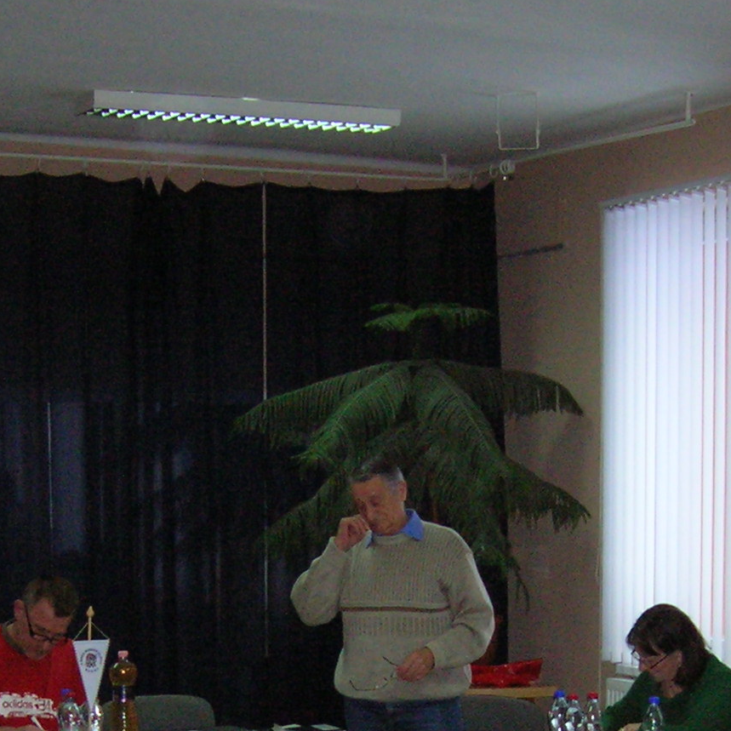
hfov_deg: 21.6
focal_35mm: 80
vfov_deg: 21.1
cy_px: 690
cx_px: 397
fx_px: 1911
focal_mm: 5.7
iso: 192
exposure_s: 1/60.1
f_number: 2.9
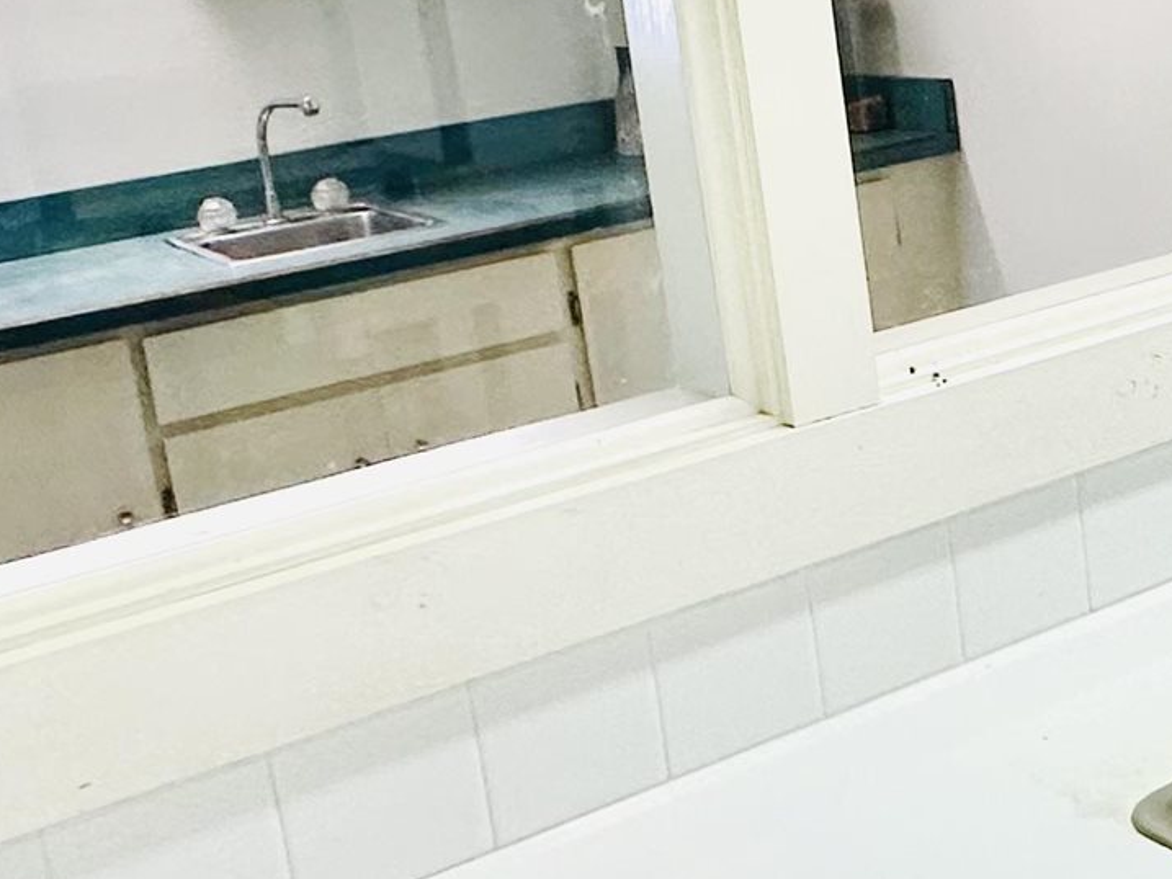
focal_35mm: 60
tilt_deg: -10.6
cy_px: 217
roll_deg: +4.2
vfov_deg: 24.2
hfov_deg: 29.8
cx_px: 1192
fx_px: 2032
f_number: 2.2
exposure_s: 1/120
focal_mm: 2.22
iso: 200
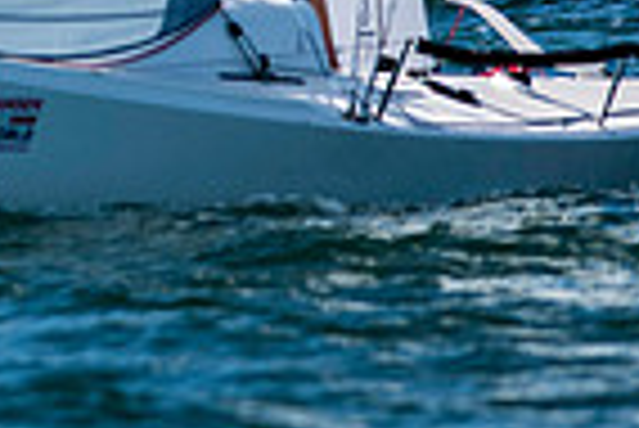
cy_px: -394
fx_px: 32693
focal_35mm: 1840
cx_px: -513
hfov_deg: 1.1
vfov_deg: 0.7
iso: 200
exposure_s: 1/3200
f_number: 5
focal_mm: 300
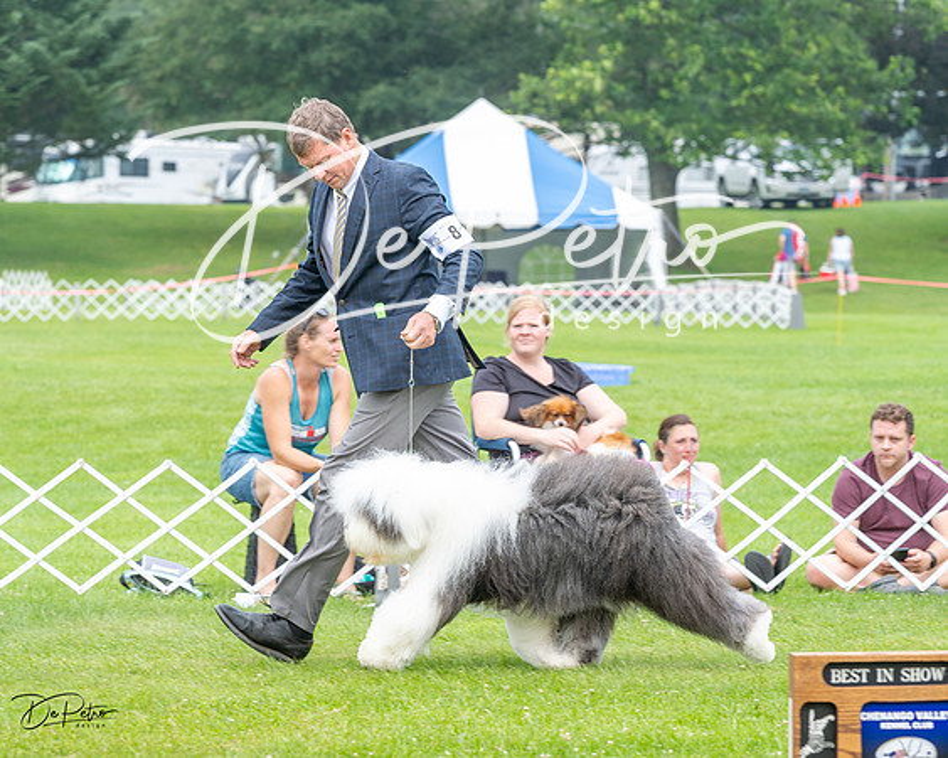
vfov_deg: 9.4
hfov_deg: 11.8
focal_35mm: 163
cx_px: 460
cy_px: 371
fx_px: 4585
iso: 400
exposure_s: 1/400
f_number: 5.6
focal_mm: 129
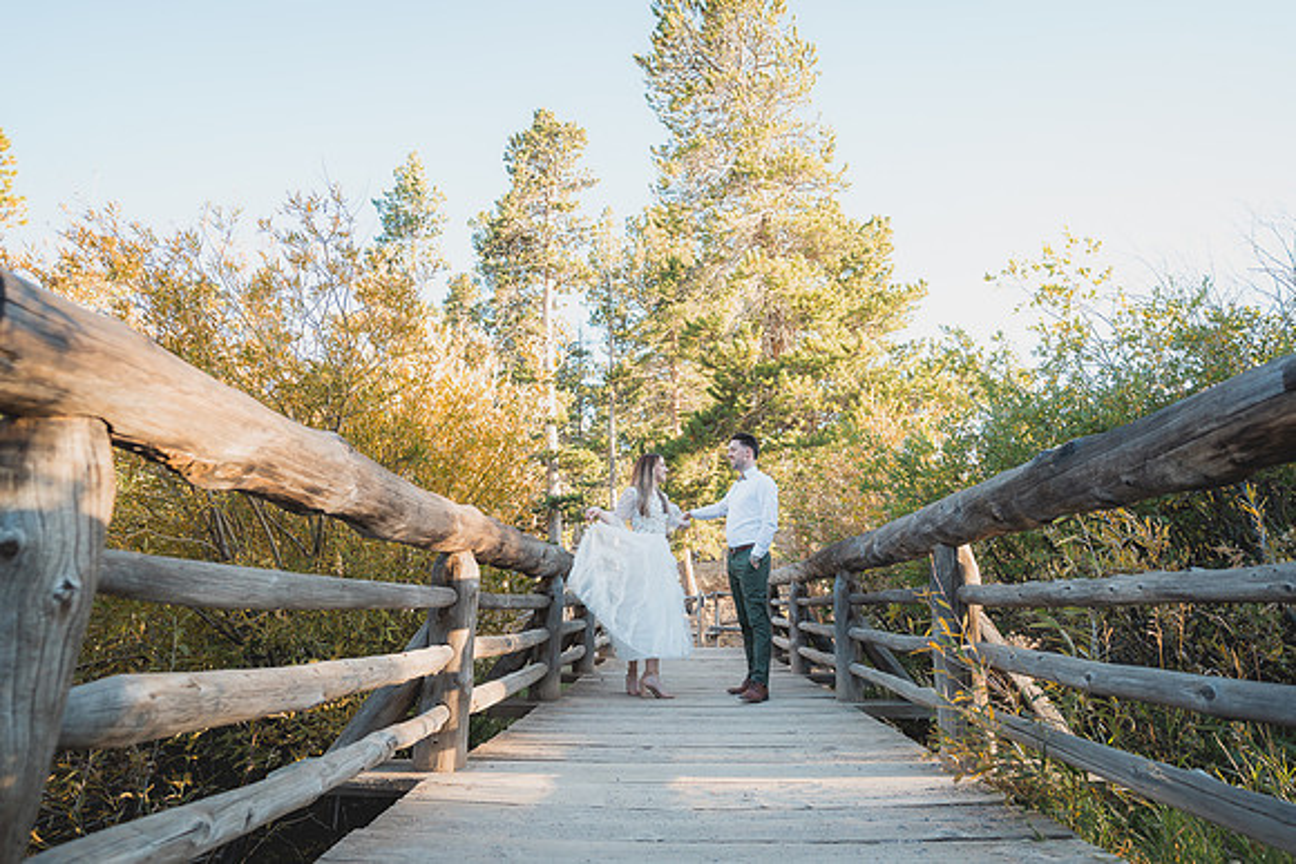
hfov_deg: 88.3
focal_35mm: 19
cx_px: 648
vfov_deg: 65.9
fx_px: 667
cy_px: 432
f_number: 2.8
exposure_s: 1/125
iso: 200
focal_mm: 18
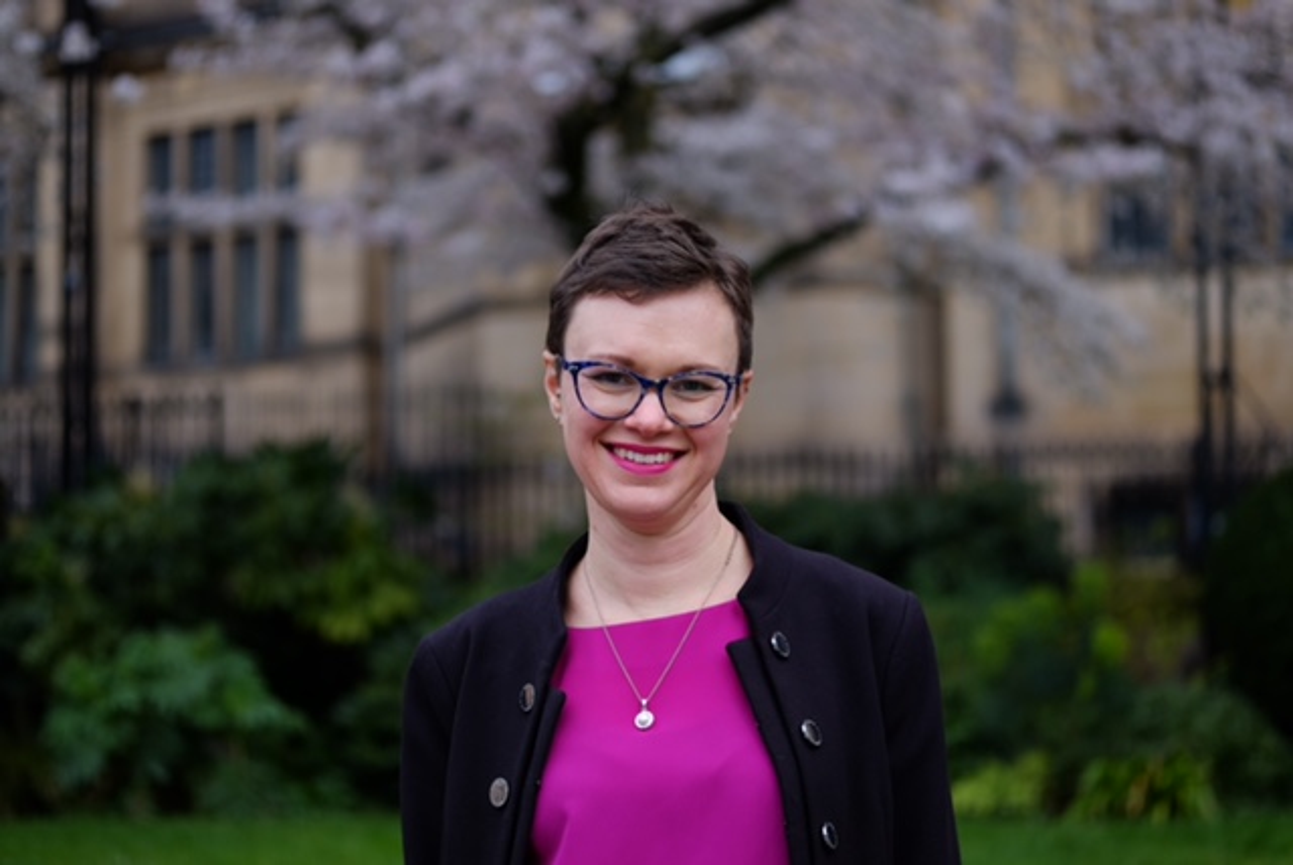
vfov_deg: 18.2
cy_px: 432
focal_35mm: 75
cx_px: 646
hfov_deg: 27.0
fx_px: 2696
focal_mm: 50
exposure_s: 1/200
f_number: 2
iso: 200
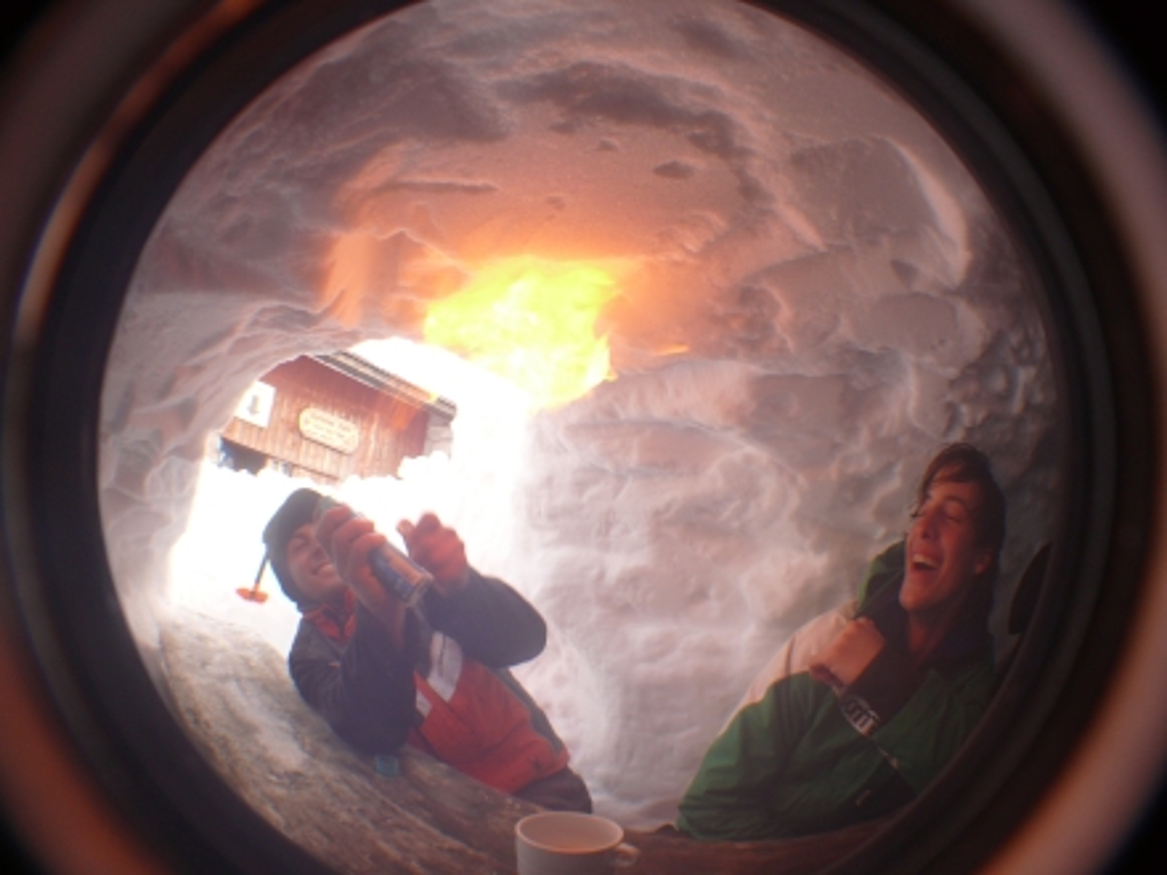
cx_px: 584
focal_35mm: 35
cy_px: 438
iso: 100
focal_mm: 7.4
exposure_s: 1/40
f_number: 2.8
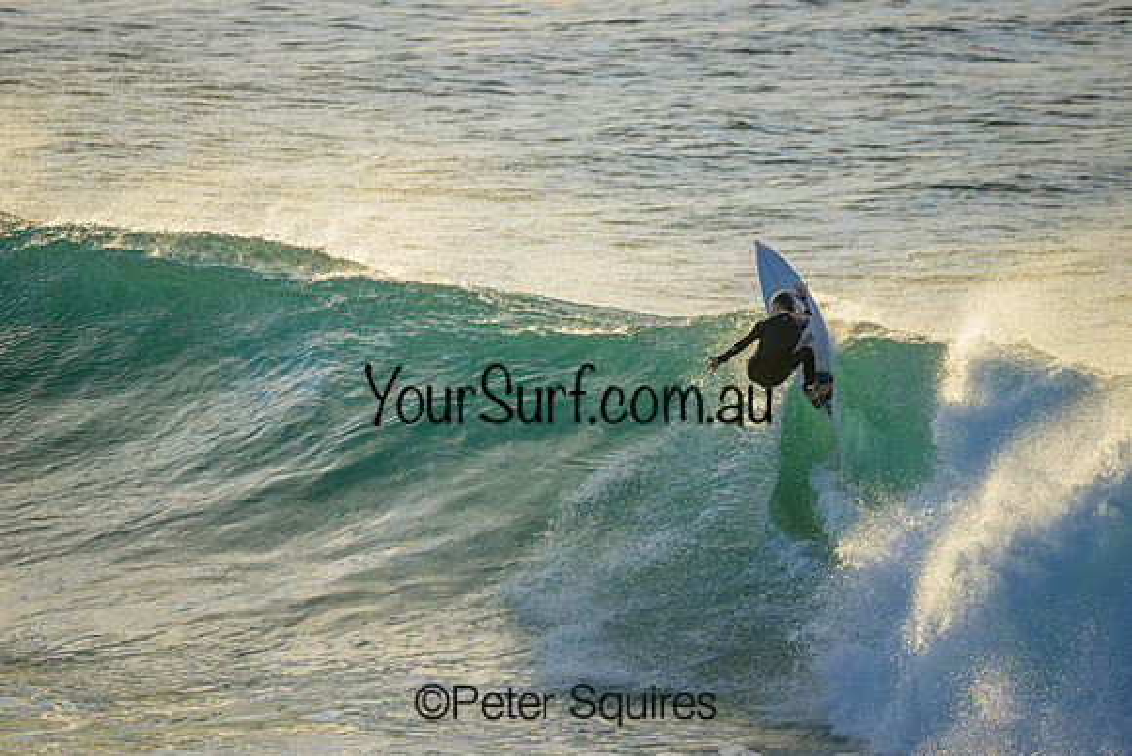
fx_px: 25160
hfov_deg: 2.6
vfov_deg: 1.7
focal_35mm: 800
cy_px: 378
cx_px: 566
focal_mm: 800
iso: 450
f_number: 6.3
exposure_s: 1/2000
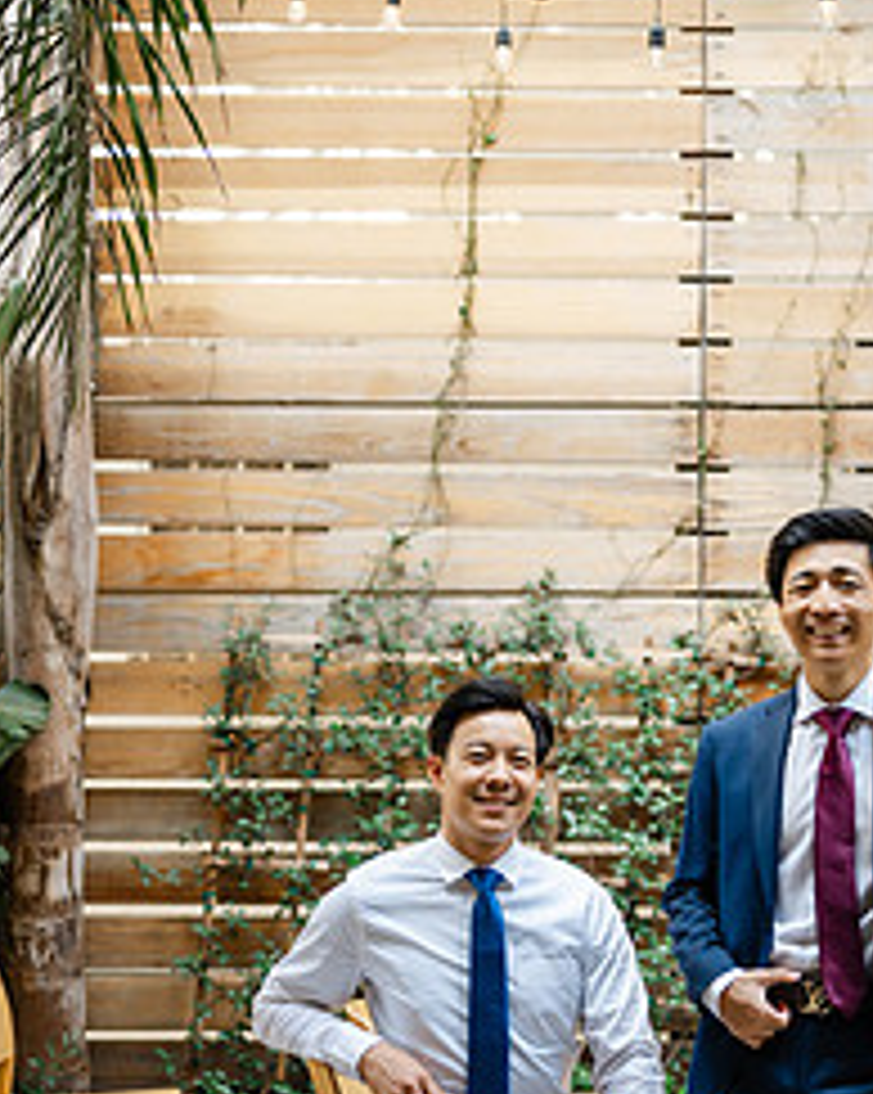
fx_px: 2813
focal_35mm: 87
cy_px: 765
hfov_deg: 17.6
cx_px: 585
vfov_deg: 21.9
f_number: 1.8
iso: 64
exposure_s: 1/125
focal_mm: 50
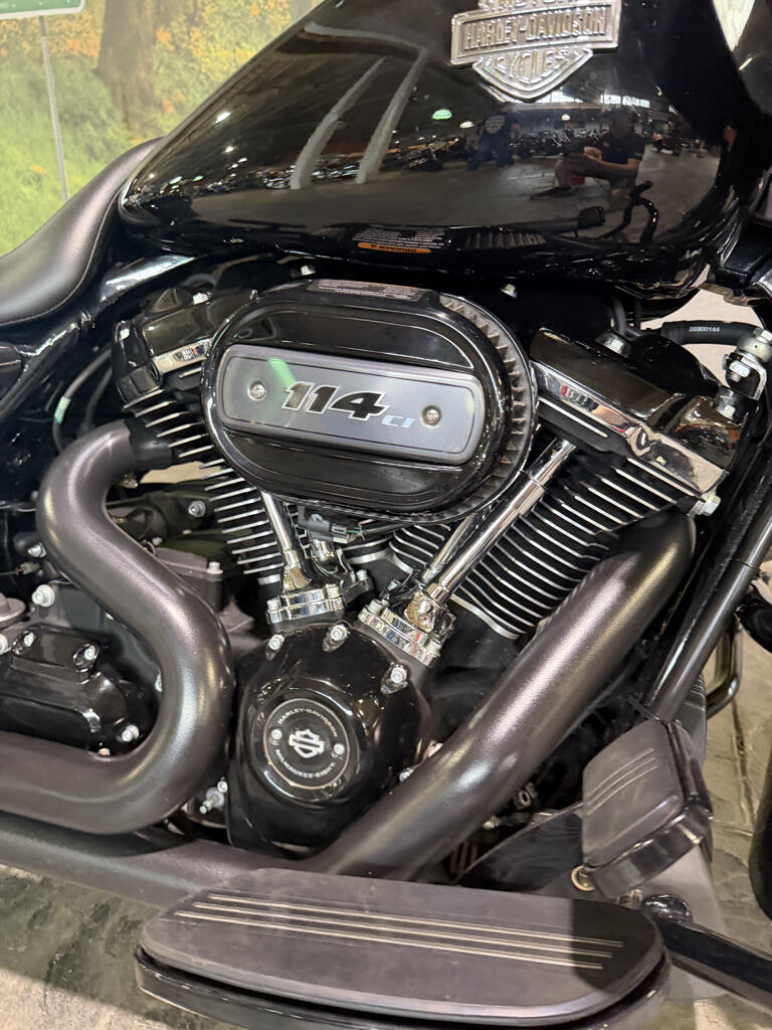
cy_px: 515
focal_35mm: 24
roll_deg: +0.6
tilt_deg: -18.8
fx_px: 714
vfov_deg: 71.6
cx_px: 386
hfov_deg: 56.8
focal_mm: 6.76
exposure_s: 1/60
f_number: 1.78
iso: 640
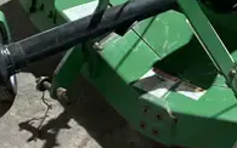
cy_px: 86
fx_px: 653
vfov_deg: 13.0
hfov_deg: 20.0
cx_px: 232
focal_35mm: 101
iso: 250
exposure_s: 1/40
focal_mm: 3
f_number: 1.8
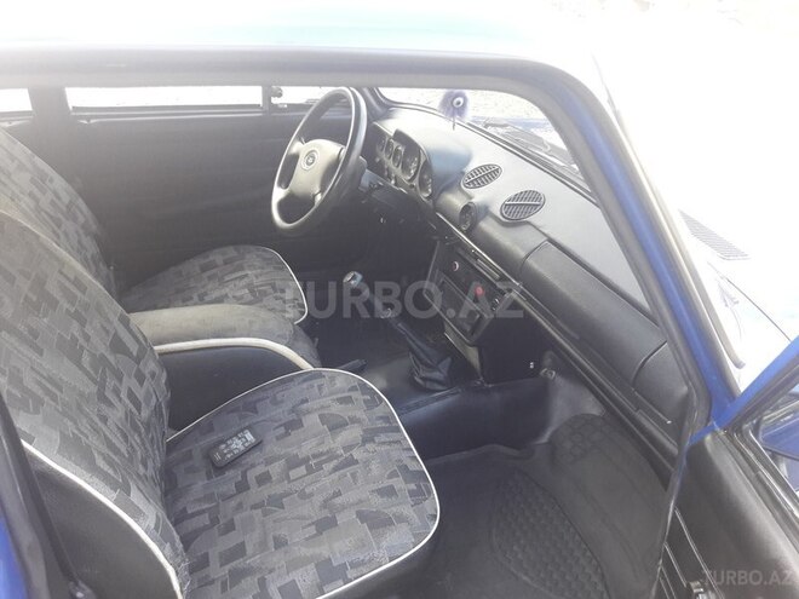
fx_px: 646
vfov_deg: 49.7
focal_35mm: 28
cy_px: 300
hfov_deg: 63.4
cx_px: 400
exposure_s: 1/33
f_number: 1.9
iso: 160
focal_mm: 3.7
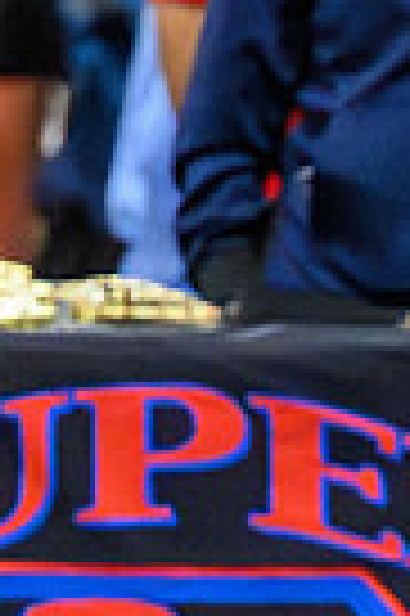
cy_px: 1101
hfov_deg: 1.8
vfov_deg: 2.7
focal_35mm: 760
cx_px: 956
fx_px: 13015
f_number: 3.2
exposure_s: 1/800
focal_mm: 96
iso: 12800
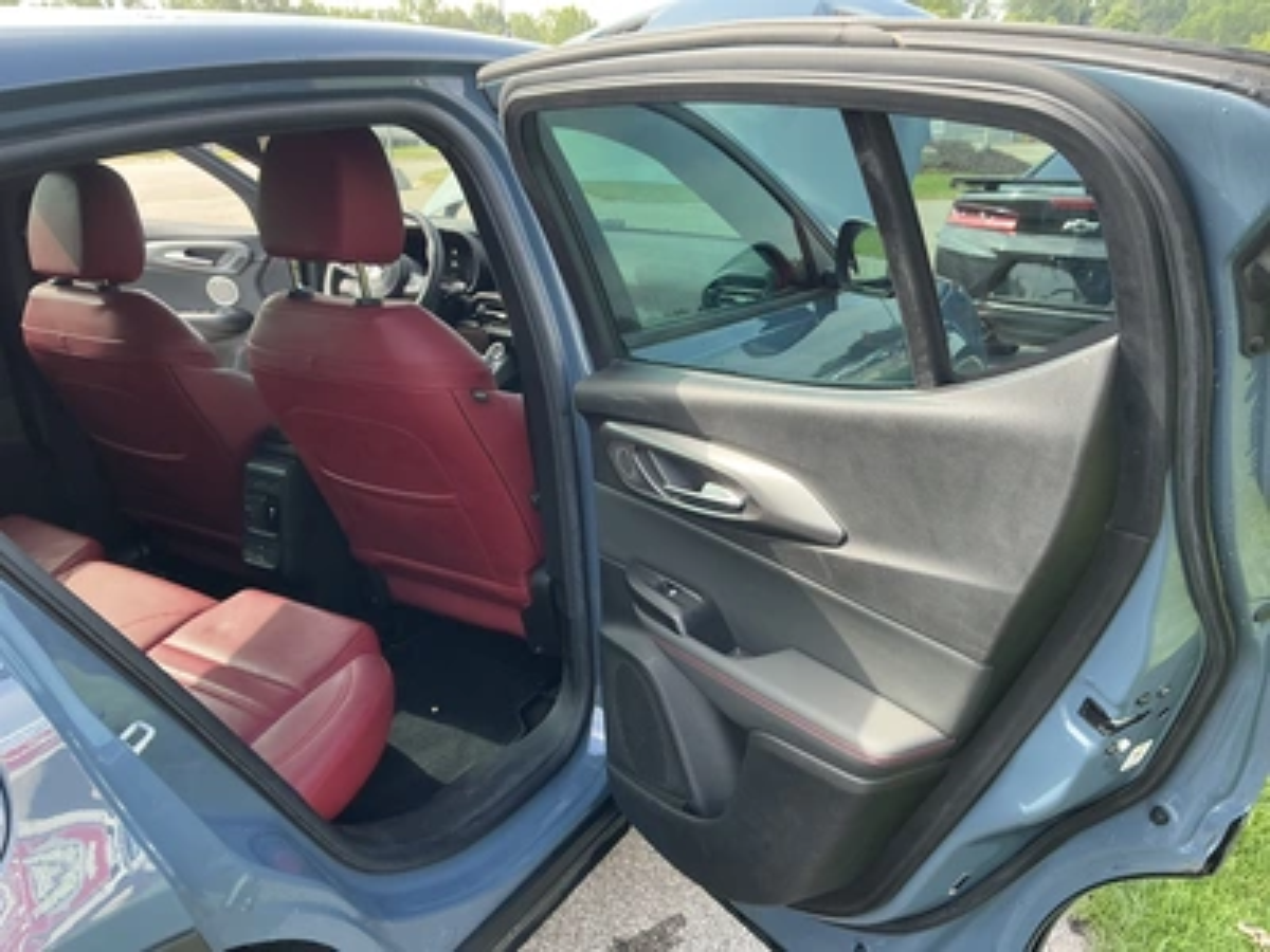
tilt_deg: -20.0
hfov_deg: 63.4
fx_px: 1027
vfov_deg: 49.7
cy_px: 476
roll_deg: +1.9
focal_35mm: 28
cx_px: 635
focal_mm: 3
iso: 32
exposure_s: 1/172
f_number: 1.8
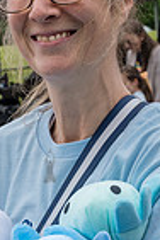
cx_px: 49
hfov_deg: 7.5
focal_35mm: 182
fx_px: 1213
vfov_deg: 11.1
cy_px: 262
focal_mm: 38
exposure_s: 1/800
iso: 400
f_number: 6.3
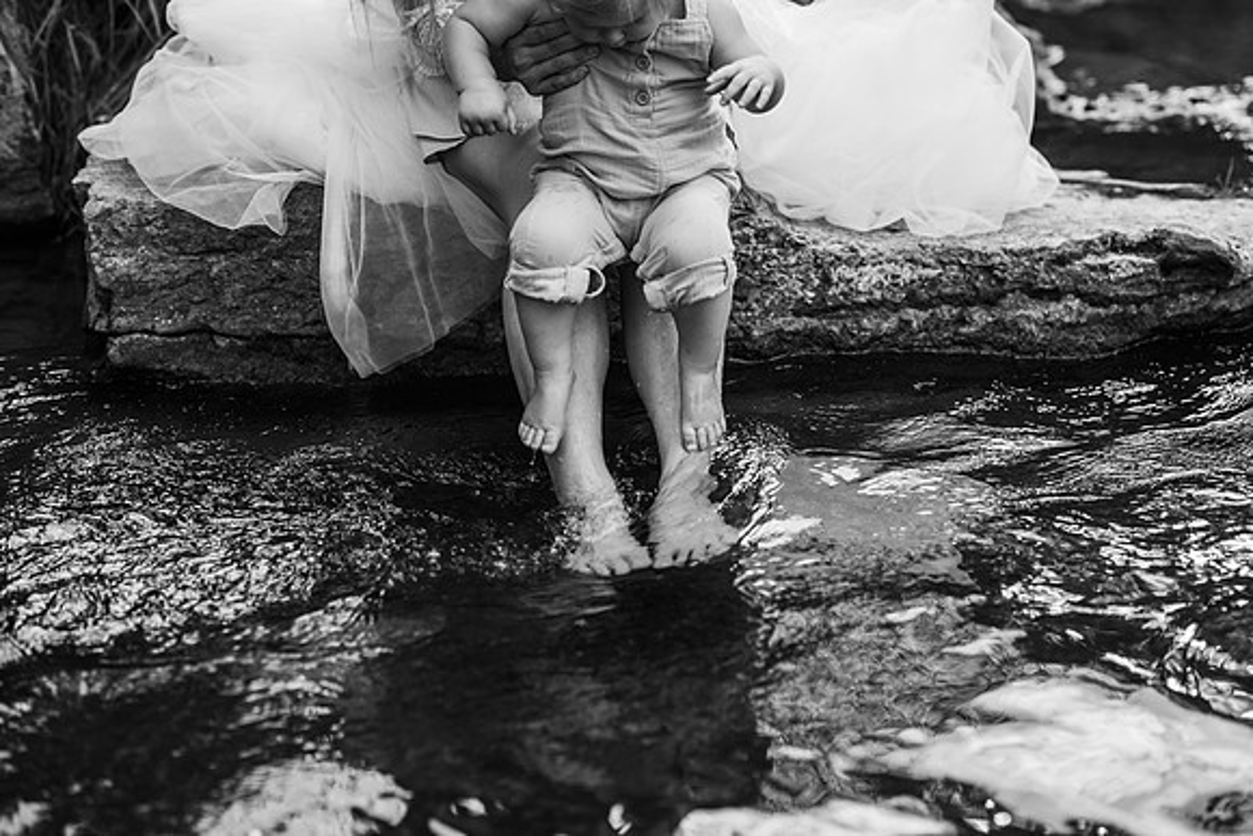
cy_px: 418
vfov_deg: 16.1
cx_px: 626
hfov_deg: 23.9
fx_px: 2959
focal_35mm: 85
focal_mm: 85
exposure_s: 1/1600
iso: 500
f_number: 2.8
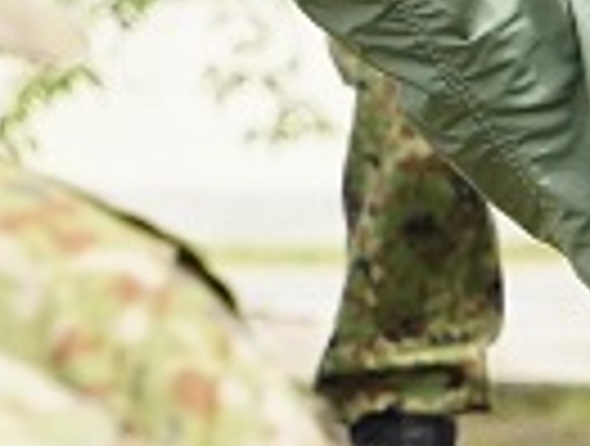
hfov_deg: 1.8
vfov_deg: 1.3
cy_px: 455
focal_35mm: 1127
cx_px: 1081
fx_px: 19262
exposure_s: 1/800
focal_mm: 103
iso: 800
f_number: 7.1
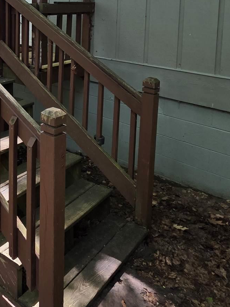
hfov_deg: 37.6
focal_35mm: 34
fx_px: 301
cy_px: 24
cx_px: 4
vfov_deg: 47.8
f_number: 1.9
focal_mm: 2.2
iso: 40
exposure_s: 1/208
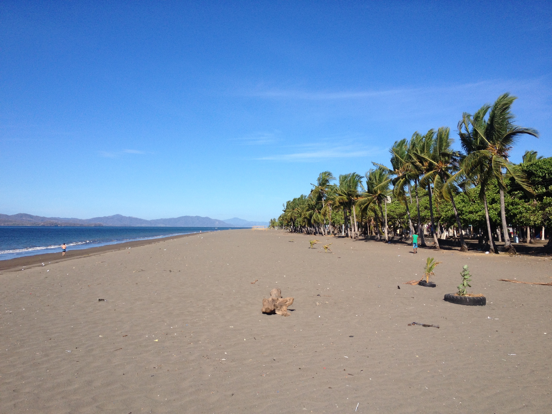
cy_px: 207
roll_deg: -0.4
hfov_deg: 52.6
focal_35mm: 35
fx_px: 558
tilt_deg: -0.7
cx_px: 276
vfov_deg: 40.7
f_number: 2.4
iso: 50
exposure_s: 1/2513
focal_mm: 4.28
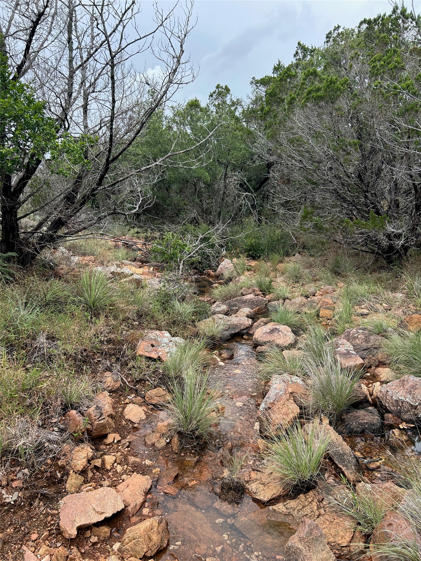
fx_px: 422
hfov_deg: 53.1
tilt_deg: -13.1
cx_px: 210
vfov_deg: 67.3
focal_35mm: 26
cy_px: 280
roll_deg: -1.5
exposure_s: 1/1597
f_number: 1.5
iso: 50
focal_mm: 5.7
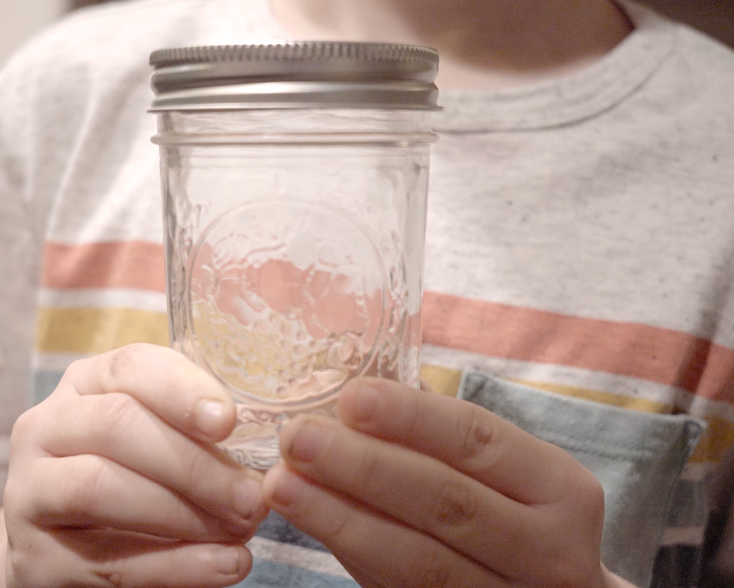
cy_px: 296
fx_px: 1238
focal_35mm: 57
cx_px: 304
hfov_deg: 32.9
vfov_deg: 26.7
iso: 2000
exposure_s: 1/50
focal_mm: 50
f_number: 5.6
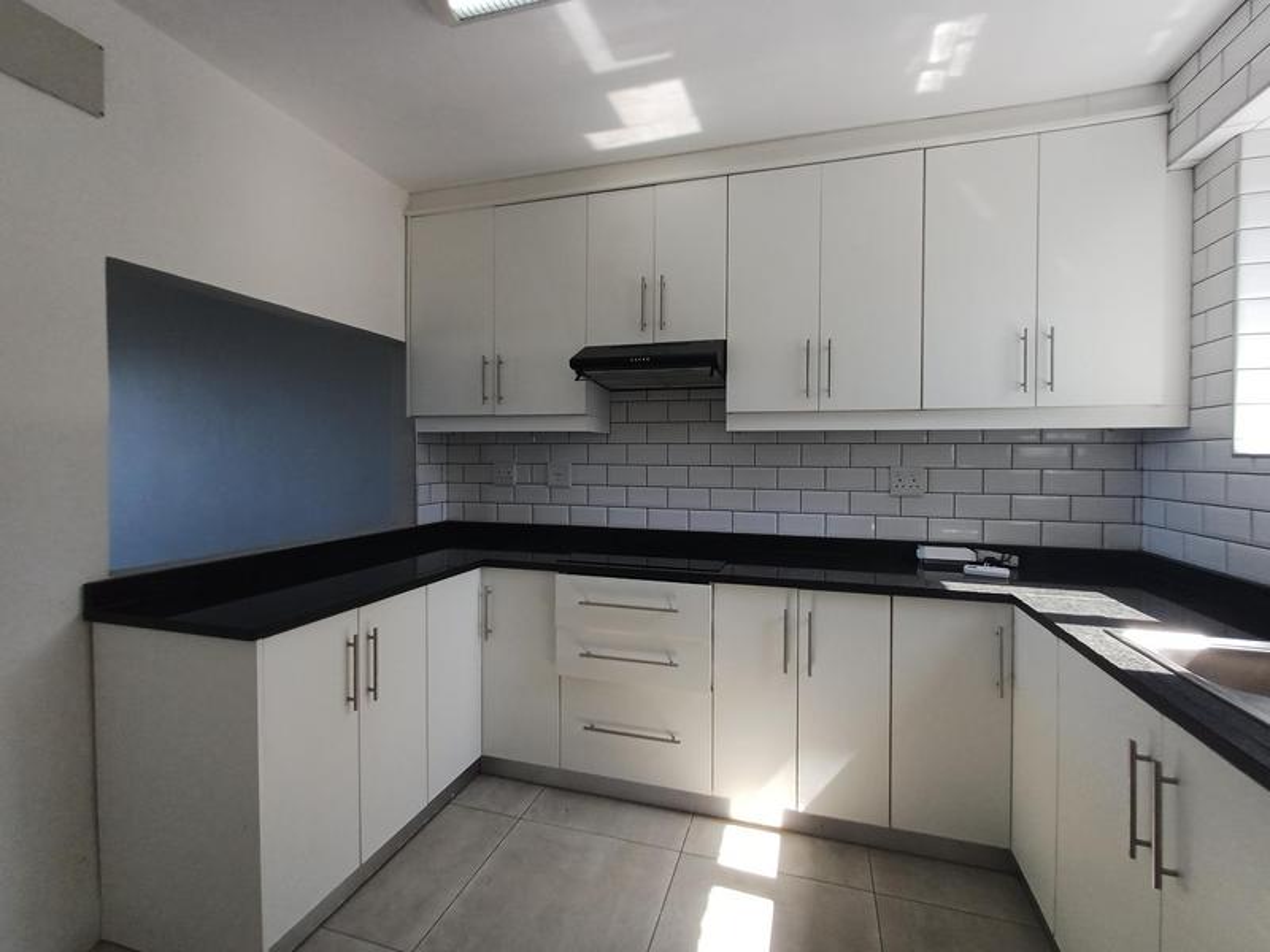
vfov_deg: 78.1
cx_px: 635
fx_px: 587
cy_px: 476
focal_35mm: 16
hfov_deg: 94.5
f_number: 2.2
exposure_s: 1/100
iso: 40
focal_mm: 1.64
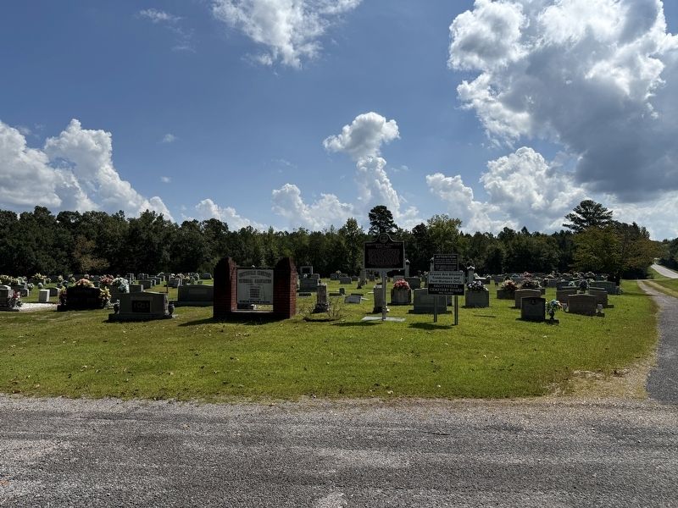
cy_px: 254
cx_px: 339
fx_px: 470
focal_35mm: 24
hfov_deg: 71.6
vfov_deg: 56.8
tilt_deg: +2.3
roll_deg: -1.1
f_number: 1.78
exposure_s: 1/9091
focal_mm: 6.76
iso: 80
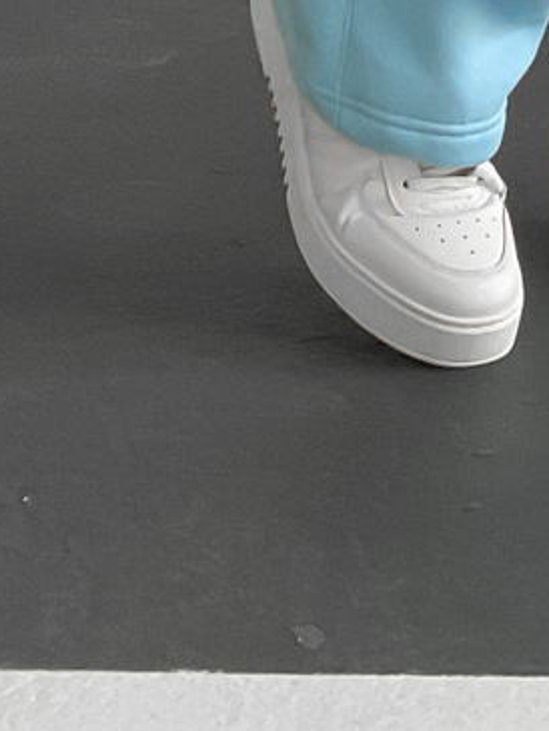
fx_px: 2684
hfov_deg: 11.6
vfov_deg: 13.8
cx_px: 519
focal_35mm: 127
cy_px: -593
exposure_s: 1/90
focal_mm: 3
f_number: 1.8
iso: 64
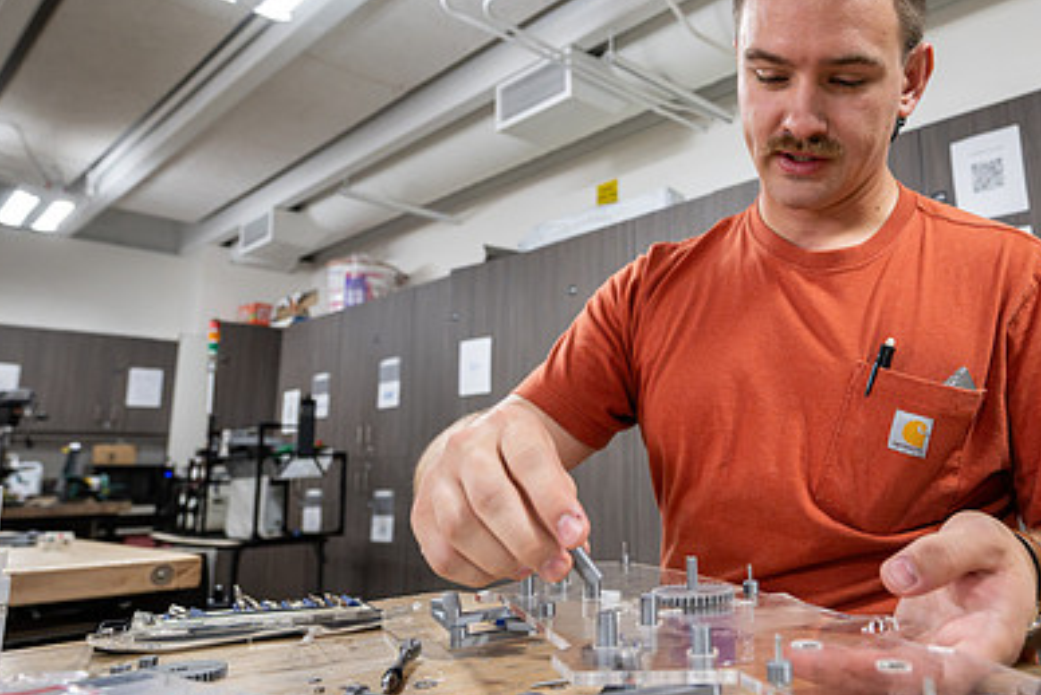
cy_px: 316
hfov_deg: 64.2
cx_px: 673
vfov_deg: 46.4
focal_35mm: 28
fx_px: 810
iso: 2500
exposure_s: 1/250
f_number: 4
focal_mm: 17.5
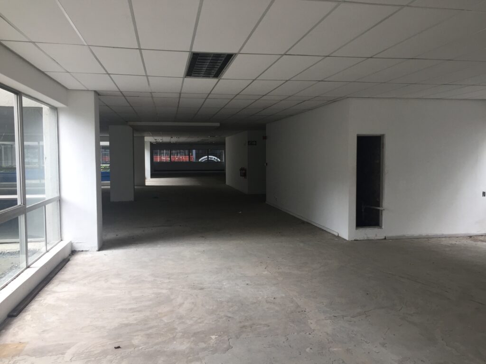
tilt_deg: -4.3
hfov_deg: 61.7
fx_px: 407
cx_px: 243
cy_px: 182
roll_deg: +0.2
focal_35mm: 29
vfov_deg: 48.2
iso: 50
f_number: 2.2
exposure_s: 1/100
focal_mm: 4.15
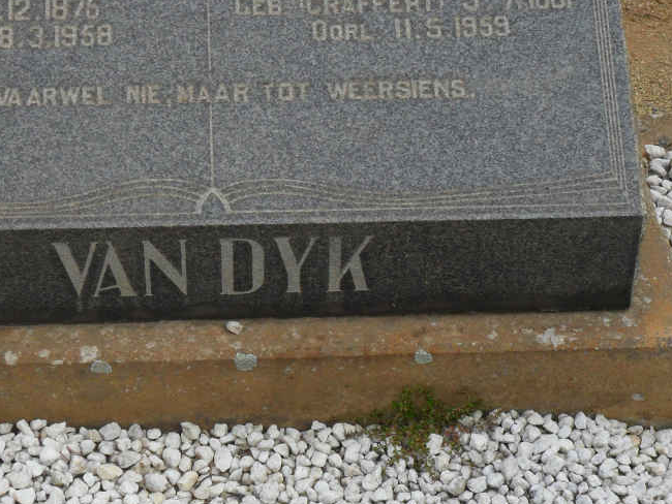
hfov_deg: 20.4
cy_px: 147
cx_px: 253
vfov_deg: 15.4
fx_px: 1864
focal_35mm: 96
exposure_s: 1/350
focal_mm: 9.3
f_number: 5
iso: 100
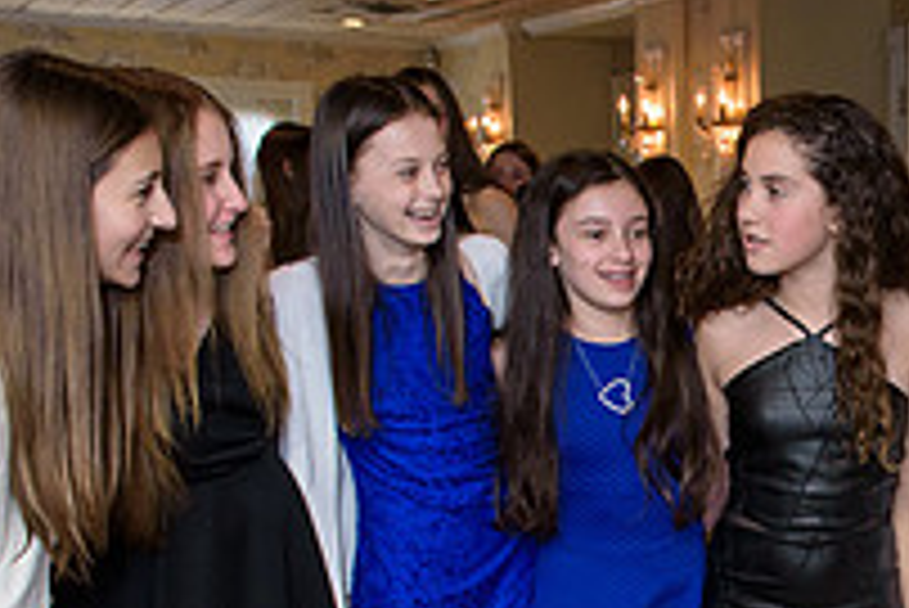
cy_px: 682
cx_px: 940
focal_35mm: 69
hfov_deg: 27.3
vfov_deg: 18.9
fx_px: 1743
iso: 1250
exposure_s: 1/125
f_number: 4
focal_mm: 24
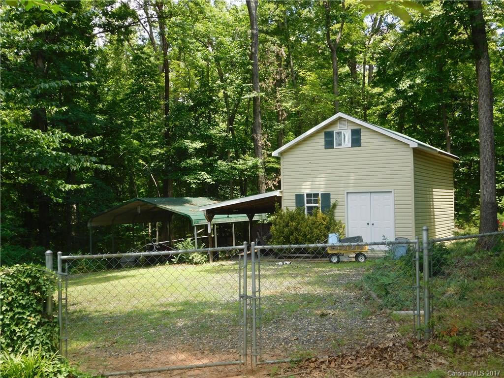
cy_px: 189
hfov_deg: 46.8
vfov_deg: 36.0
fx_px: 582
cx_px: 252
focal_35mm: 40
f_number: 3.6
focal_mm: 7.1
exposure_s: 1/200
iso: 125
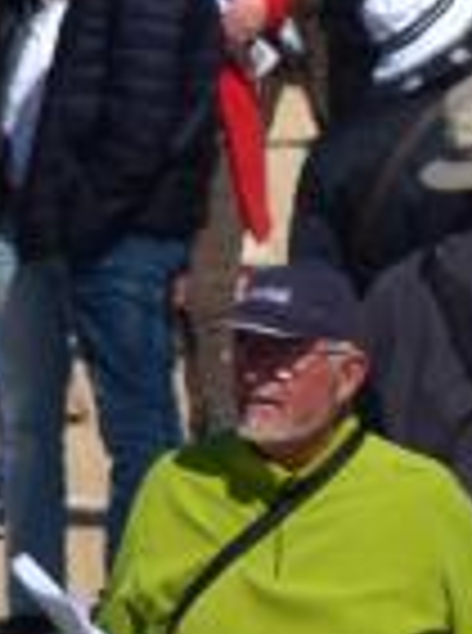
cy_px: 1021
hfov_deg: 0.5
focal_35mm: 3069
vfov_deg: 0.6
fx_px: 56051
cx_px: 247
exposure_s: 1/1600
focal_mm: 107.8
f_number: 4
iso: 100
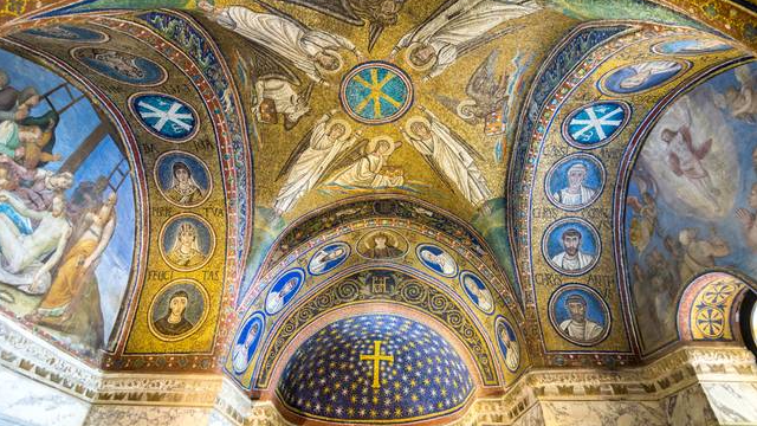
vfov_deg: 58.3
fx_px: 381
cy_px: 198
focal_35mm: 19
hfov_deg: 89.6
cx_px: 377
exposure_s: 1/20
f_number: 2.8
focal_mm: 12
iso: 1100
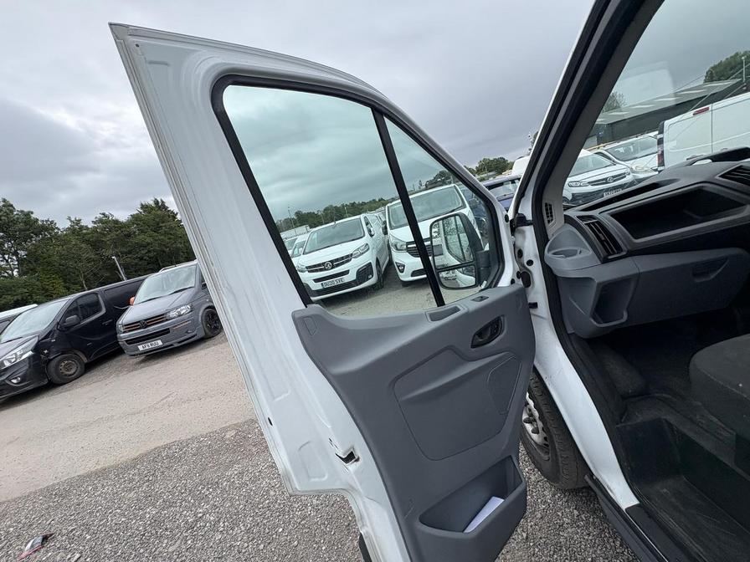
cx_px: 375
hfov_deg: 102.1
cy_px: 281
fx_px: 303
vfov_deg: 85.7
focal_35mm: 14
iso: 50
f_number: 2.2
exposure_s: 1/889
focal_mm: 2.22
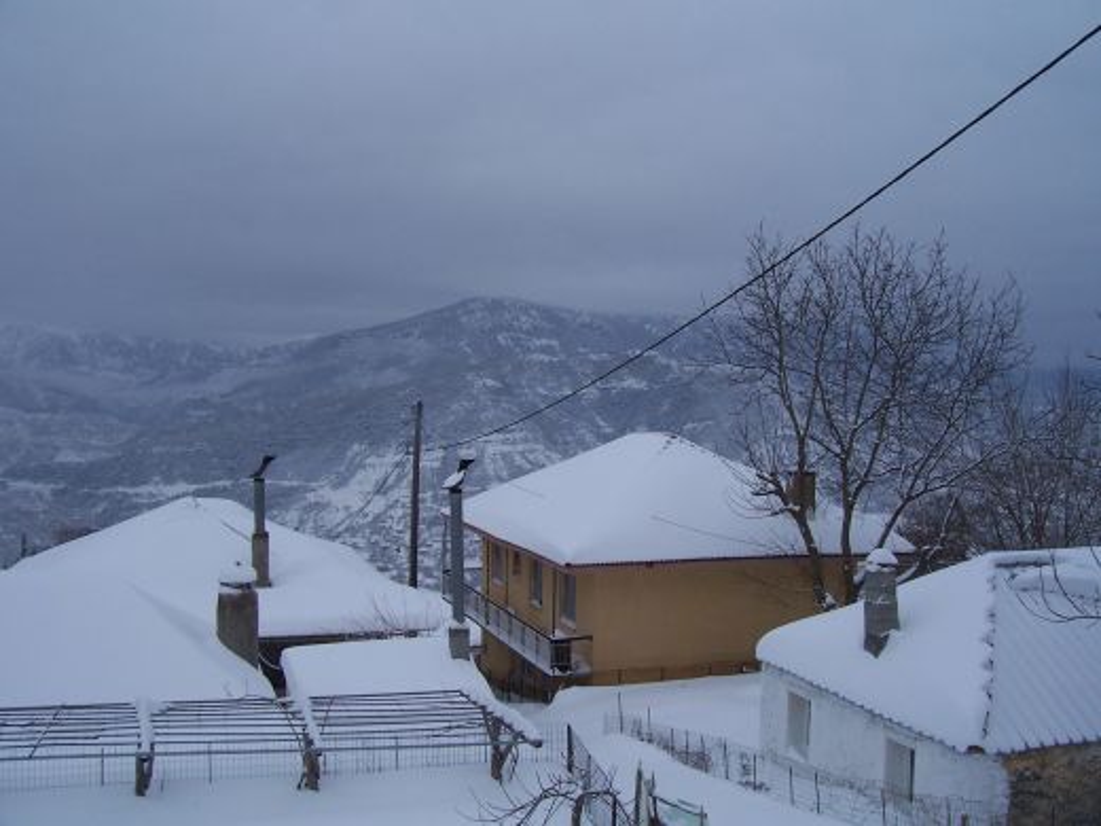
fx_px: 1081
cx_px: 550
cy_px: 413
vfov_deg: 41.8
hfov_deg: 54.0
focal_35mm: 34
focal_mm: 5.6
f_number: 5.6
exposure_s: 1/350
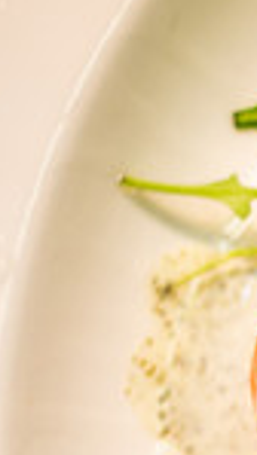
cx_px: 804
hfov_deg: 6.2
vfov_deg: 11.8
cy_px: 515
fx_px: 2177
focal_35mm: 180
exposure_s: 1/60
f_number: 5.6
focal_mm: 35
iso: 800
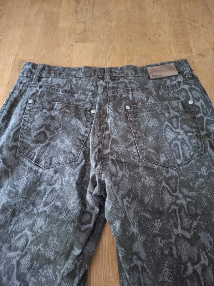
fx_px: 190
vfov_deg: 73.9
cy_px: 143
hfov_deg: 58.9
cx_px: 107
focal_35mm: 23
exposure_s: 1/25
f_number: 1.8
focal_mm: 5.54
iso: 400
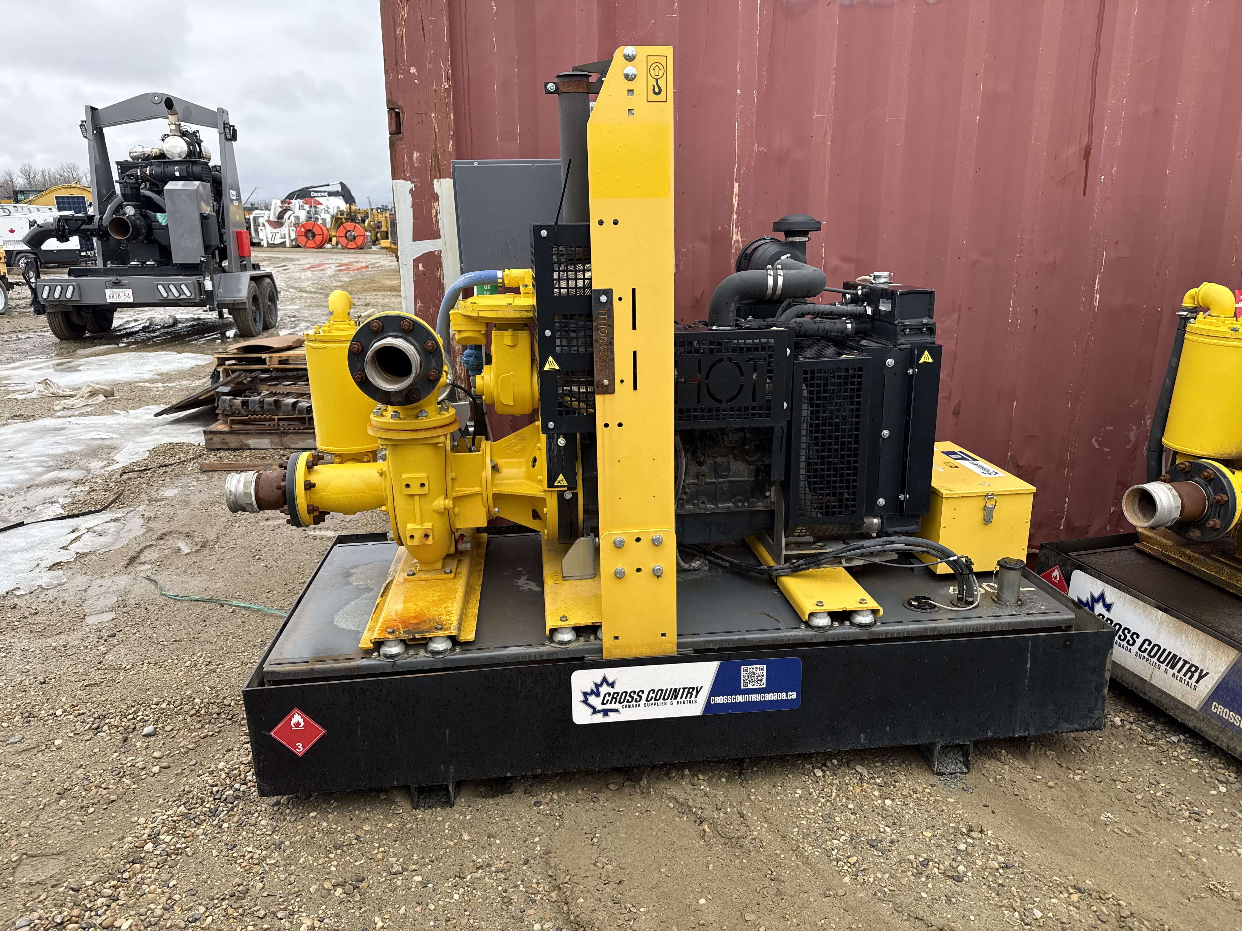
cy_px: 466
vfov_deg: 56.8
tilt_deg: -13.4
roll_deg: -0.8
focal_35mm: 24
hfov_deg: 71.6
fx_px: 861
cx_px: 621
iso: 80
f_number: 1.78
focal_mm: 6.76
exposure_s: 1/1250
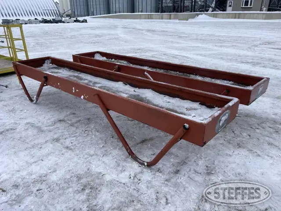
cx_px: 140
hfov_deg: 69.4
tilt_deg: -20.4
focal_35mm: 25
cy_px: 106
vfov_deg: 54.9
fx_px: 203
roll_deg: +2.7
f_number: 1.6
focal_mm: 5.1
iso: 32
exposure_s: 1/5618
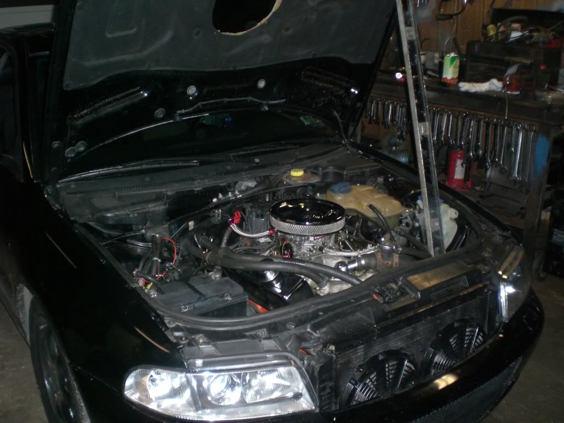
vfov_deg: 37.7
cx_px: 282
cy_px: 212
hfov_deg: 49.0
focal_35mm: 38
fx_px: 619
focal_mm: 6.3
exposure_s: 1/60
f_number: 3.1
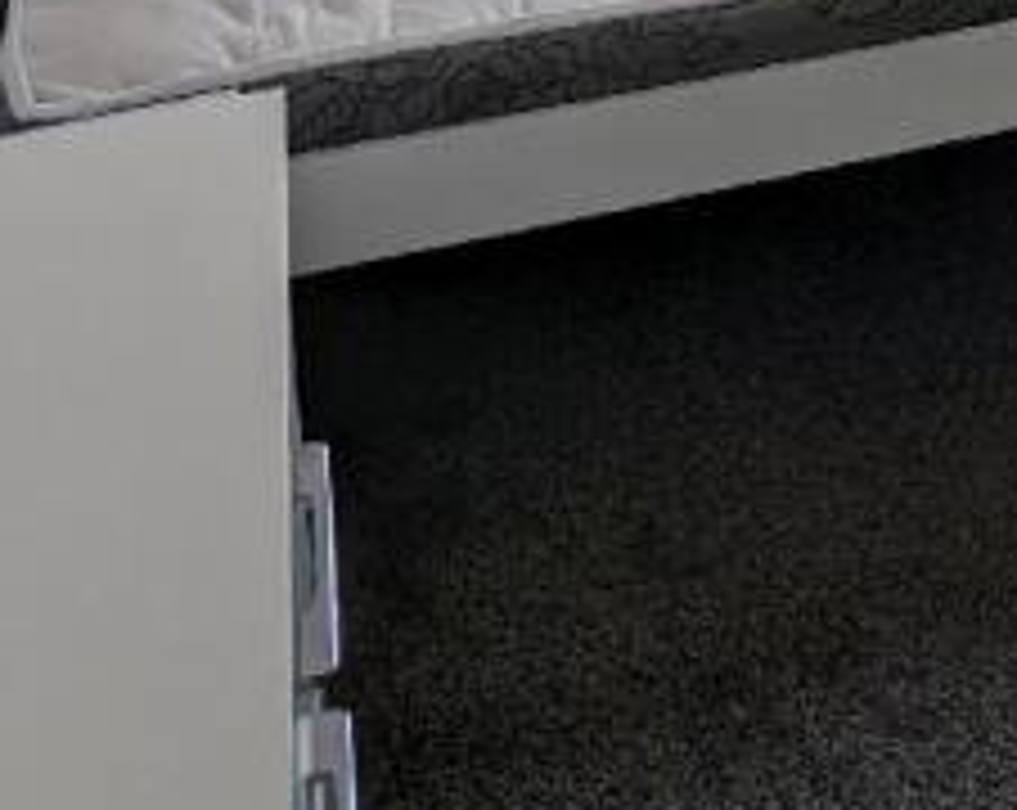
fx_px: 2133
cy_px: -632
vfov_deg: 17.6
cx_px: 1152
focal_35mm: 71
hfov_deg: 24.7
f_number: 2.2
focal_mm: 2.35
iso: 55
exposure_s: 1/214
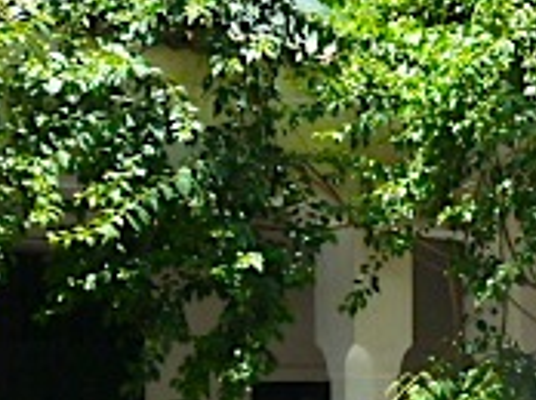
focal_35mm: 92
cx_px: 551
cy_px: 422
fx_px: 1423
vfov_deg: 15.7
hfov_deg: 20.6
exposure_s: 1/250
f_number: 4
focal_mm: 4.1
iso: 125
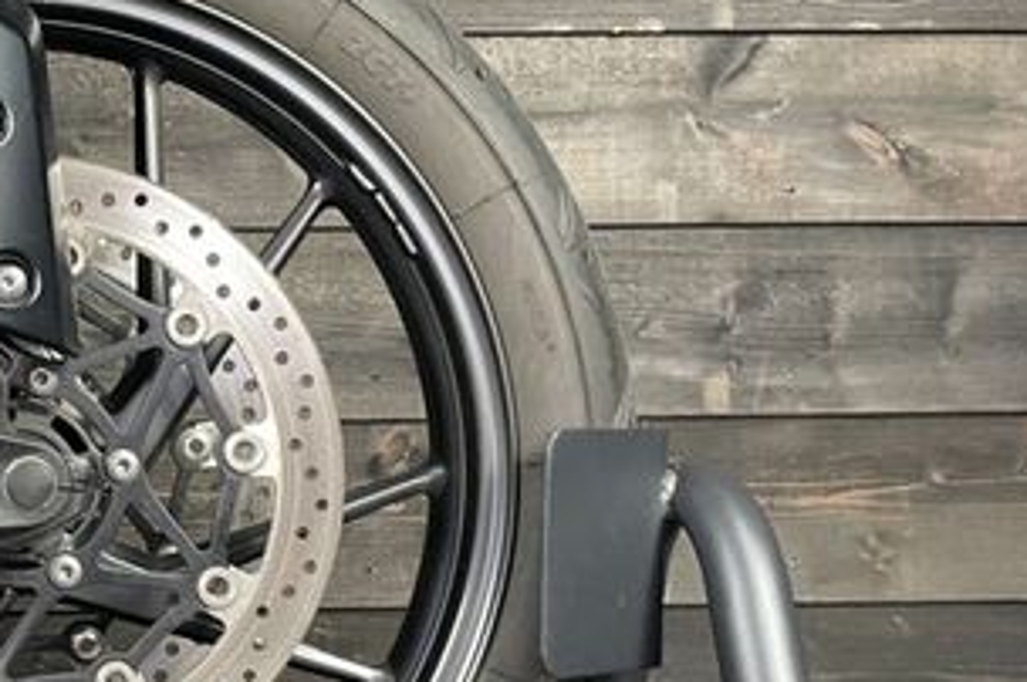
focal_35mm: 57
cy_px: 419
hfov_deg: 31.9
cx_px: -37
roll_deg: +1.1
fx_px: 1624
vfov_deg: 23.7
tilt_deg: -2.0
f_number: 1.6
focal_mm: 4.2
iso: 400
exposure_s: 1/33
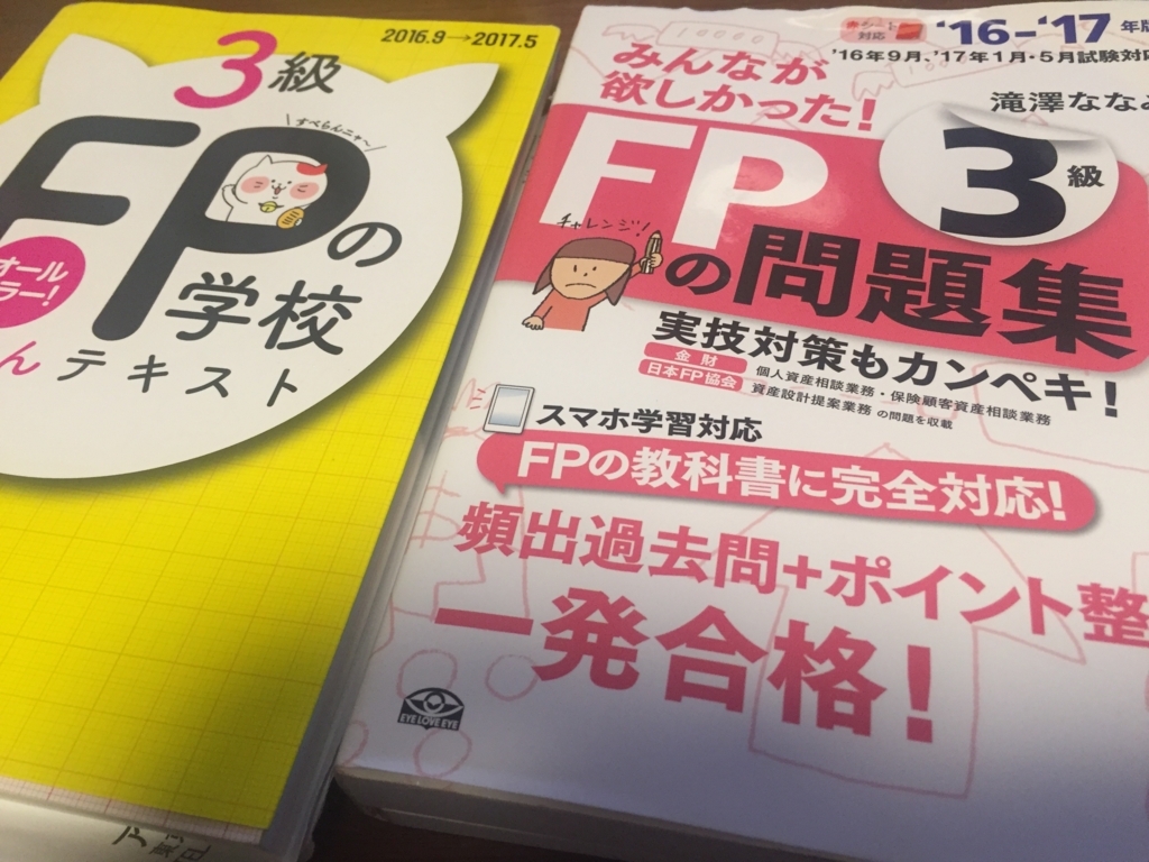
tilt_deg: -53.4
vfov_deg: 48.2
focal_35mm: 29
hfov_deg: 61.7
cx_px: 574
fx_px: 963
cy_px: 431
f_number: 2.2
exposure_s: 1/30
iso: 125
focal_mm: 4.15
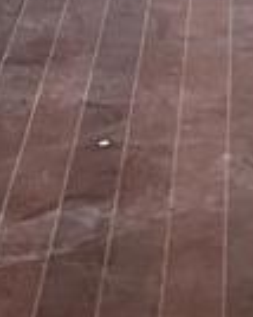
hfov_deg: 6.3
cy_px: -497
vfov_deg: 7.4
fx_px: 2268
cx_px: 361
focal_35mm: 242
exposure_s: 1/50
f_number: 1.8
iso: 40
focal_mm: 3
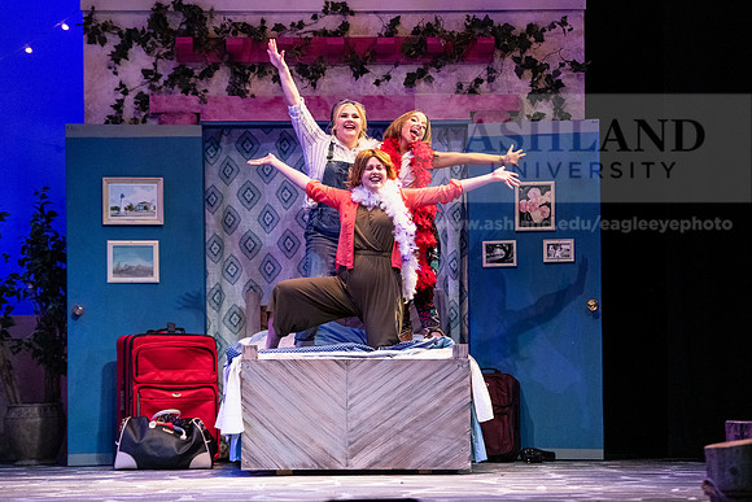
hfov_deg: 16.4
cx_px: 376
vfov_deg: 11.0
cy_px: 251
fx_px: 2612
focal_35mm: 125
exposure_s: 1/400
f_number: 3.2
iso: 4000
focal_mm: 125
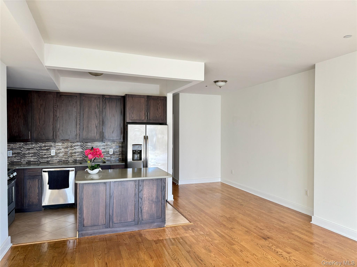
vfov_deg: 56.8
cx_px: 178
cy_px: 134
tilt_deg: -0.2
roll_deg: -0.5
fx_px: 248
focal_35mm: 24
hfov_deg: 71.6
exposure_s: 1/121
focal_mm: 6.76
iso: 160
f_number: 1.78
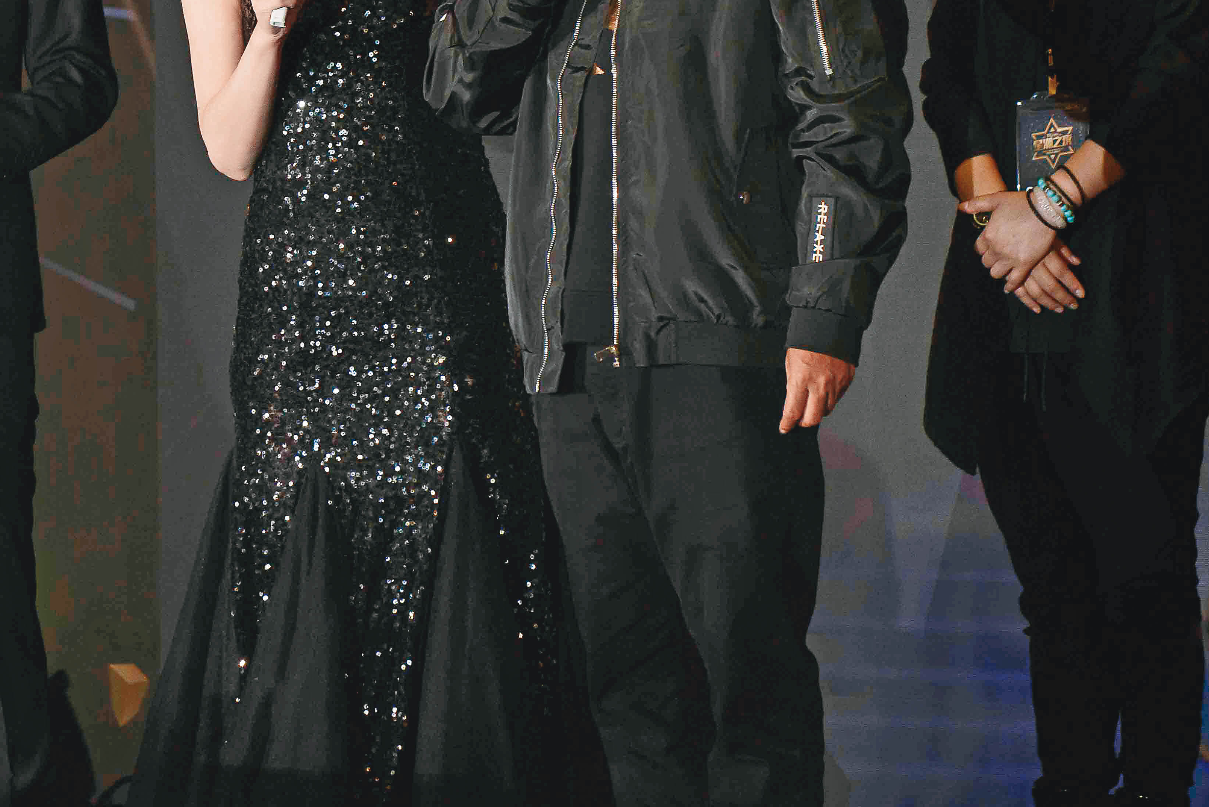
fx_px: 10514
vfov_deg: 4.4
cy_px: -63
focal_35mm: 313
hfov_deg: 6.6
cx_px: 115
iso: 2200
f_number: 6.3
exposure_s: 1/250
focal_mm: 140
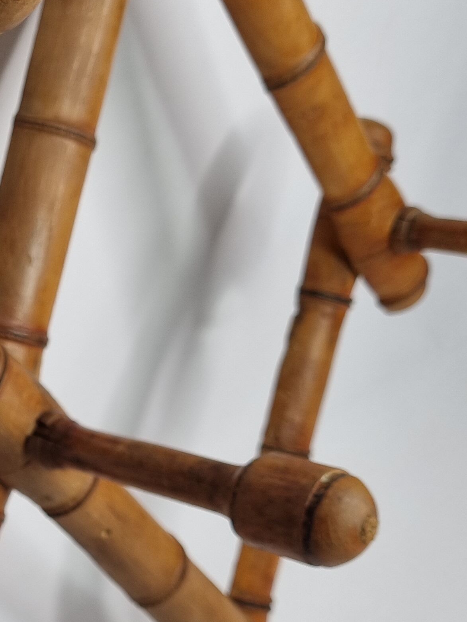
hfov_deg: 20.2
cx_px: -124
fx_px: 1206
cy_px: 435
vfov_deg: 28.7
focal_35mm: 67
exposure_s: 1/153
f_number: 1.8
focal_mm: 5.4
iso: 50
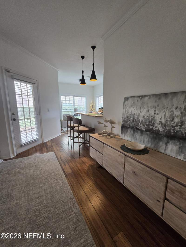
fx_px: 93
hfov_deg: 89.9
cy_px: 124
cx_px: 93
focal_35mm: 13
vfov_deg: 106.2
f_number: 2.2
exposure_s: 1/60
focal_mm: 2.2
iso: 200
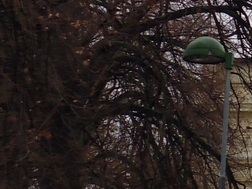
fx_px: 1741
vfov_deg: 6.2
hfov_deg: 7.6
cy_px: 40
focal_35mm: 239
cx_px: 634
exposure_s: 1/100
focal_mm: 8.1
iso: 100
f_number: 3.8
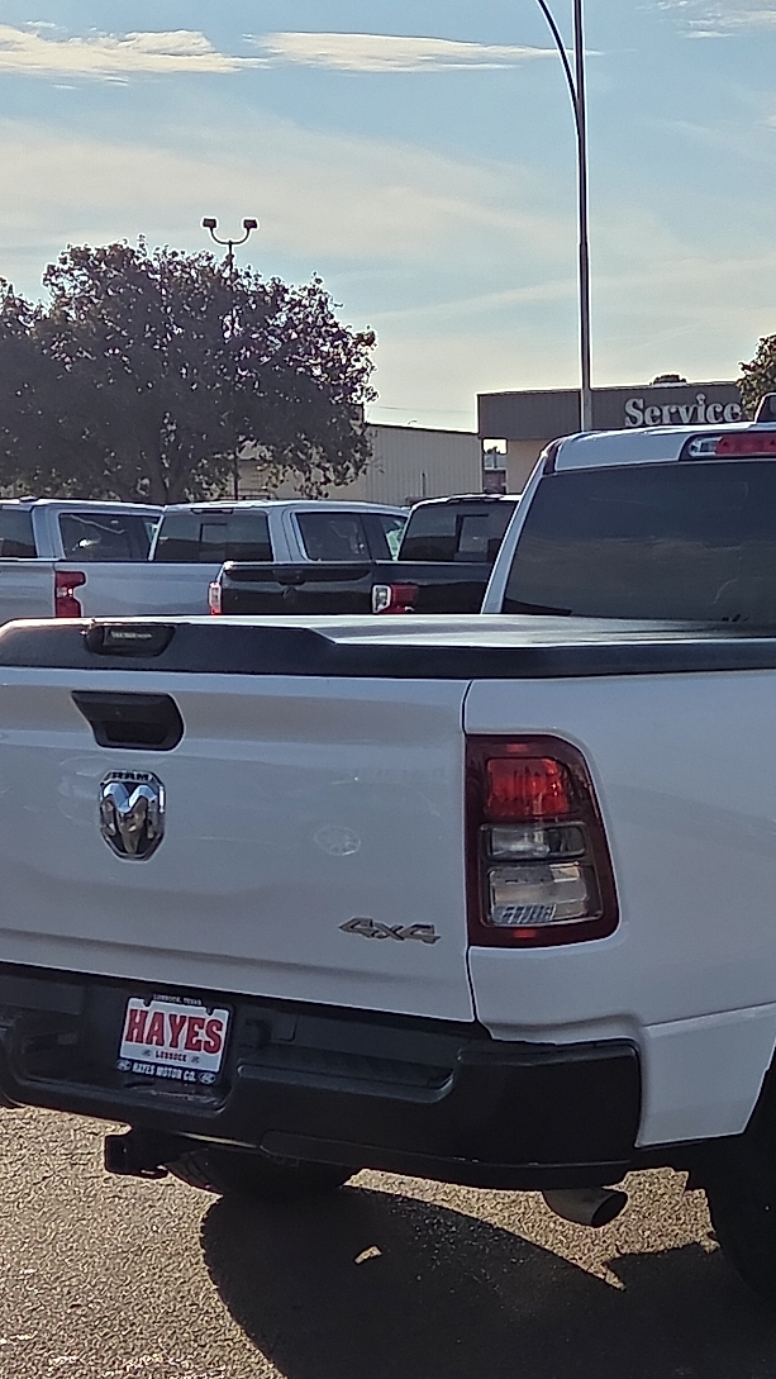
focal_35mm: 72
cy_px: 717
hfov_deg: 16.5
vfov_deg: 29.3
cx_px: 719
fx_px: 2632
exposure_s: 1/5000
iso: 25
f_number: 1.8
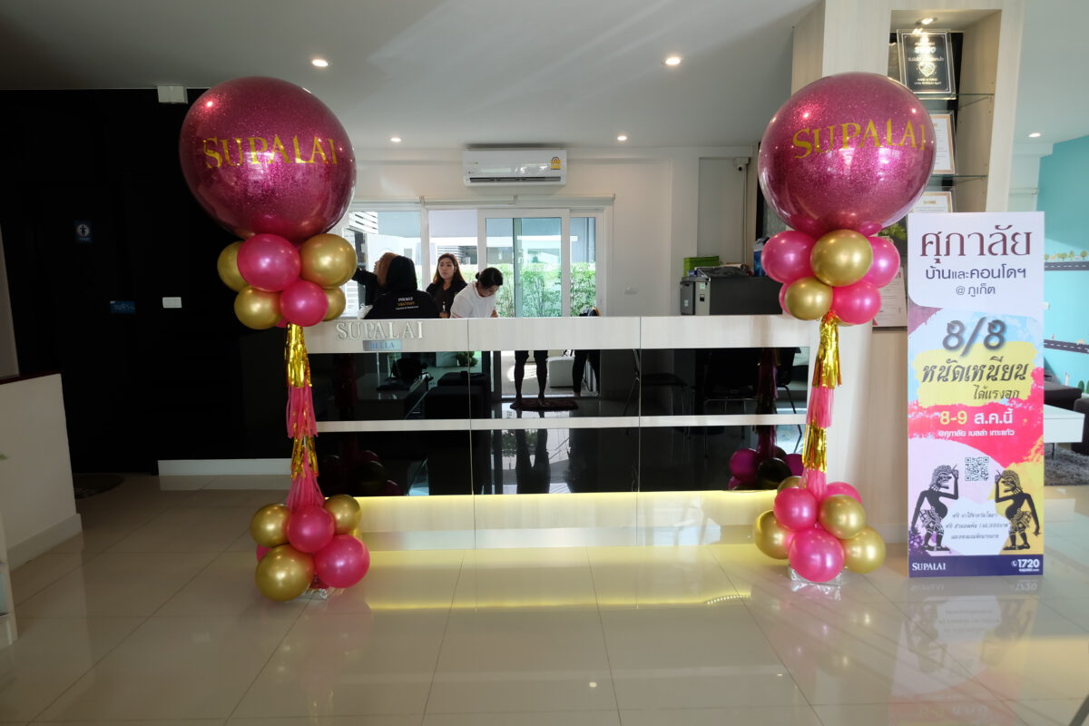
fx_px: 605
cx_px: 544
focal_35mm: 20
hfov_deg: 84.0
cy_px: 363
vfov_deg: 61.9
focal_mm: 13.2
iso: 400
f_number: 4
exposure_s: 1/45
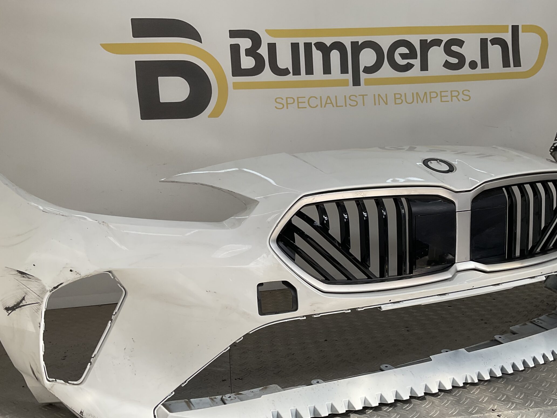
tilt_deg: -10.0
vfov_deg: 39.5
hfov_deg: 51.3
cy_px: 254
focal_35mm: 36
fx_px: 579
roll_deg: +3.8
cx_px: 307
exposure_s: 1/1076
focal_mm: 3
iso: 16
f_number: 1.8
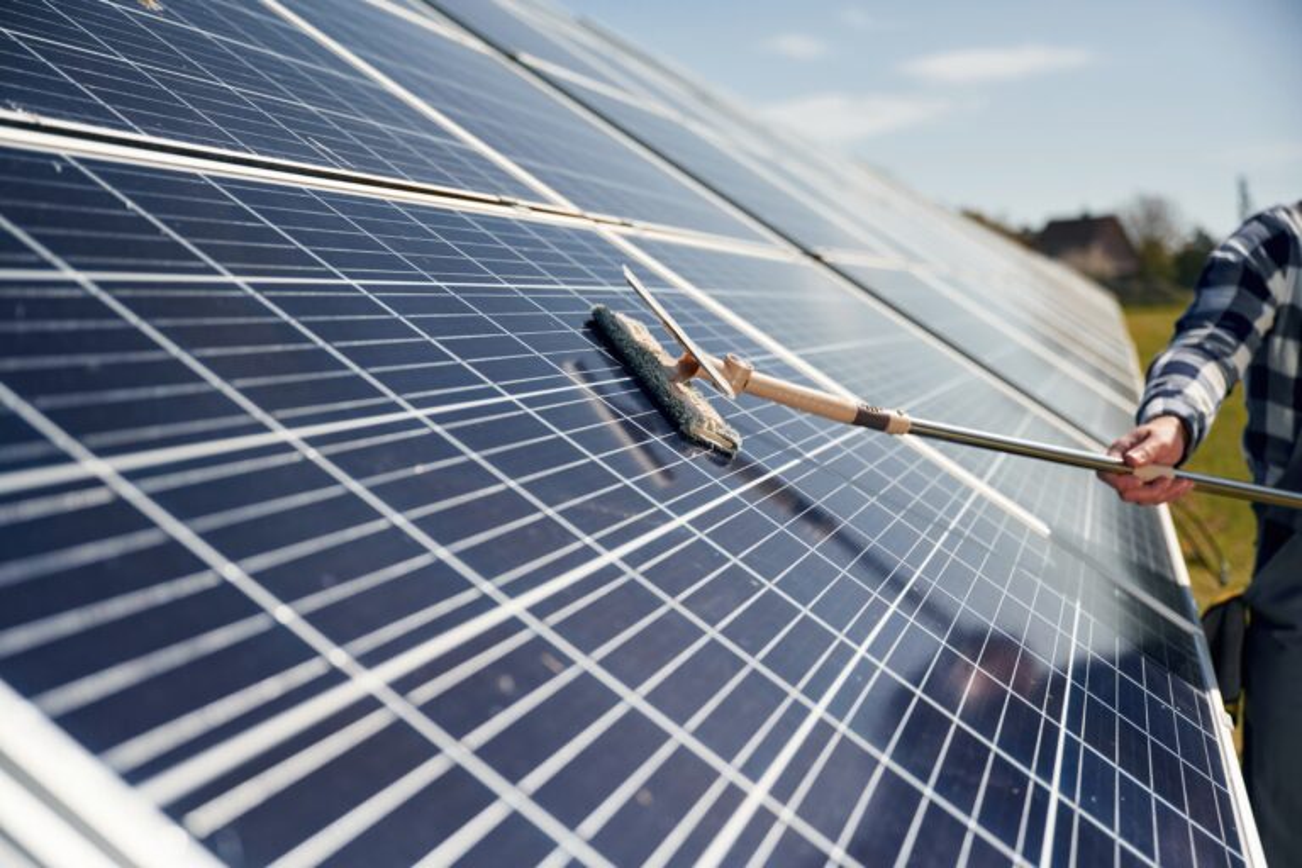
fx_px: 1483
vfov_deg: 32.6
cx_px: 651
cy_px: 434
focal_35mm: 41
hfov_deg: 47.4
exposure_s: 1/5000
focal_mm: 41
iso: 160
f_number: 2.8
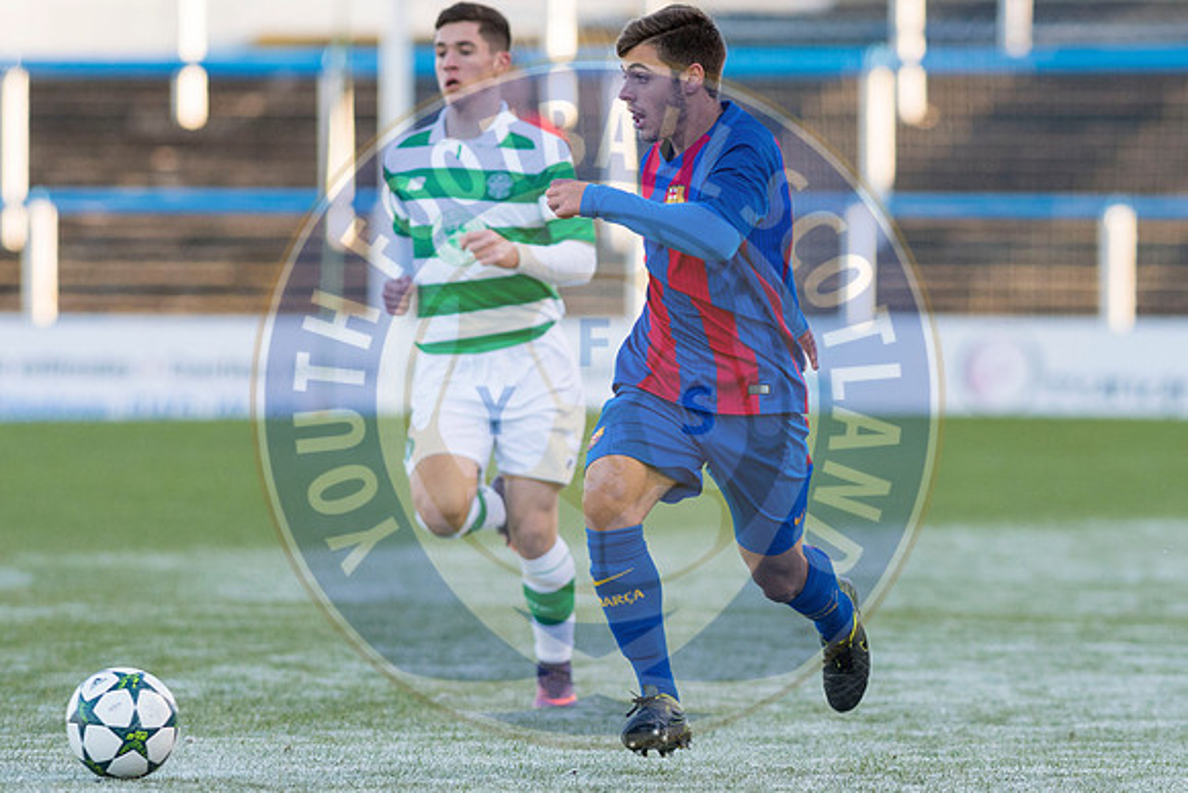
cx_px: 594
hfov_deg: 4.6
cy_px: 396
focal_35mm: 450
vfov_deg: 3.1
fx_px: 14853
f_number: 4
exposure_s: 1/1250
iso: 800
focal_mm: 300
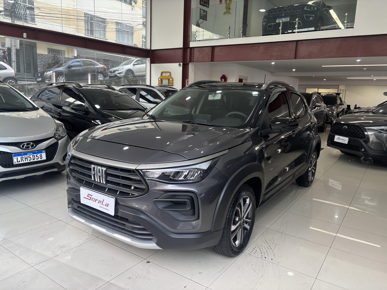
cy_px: 145
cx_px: 194
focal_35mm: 26
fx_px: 291
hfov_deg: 67.3
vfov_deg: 53.1
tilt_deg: -9.6
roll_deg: -2.2
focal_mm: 5.96
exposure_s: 1/60
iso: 125
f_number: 1.6
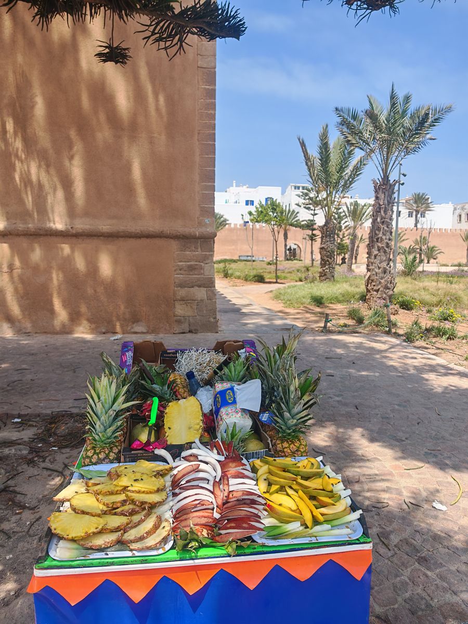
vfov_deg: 71.6
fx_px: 433
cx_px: 234
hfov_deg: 56.8
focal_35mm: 24
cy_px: 312
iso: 100
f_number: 2
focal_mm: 6.83
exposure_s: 1/5400
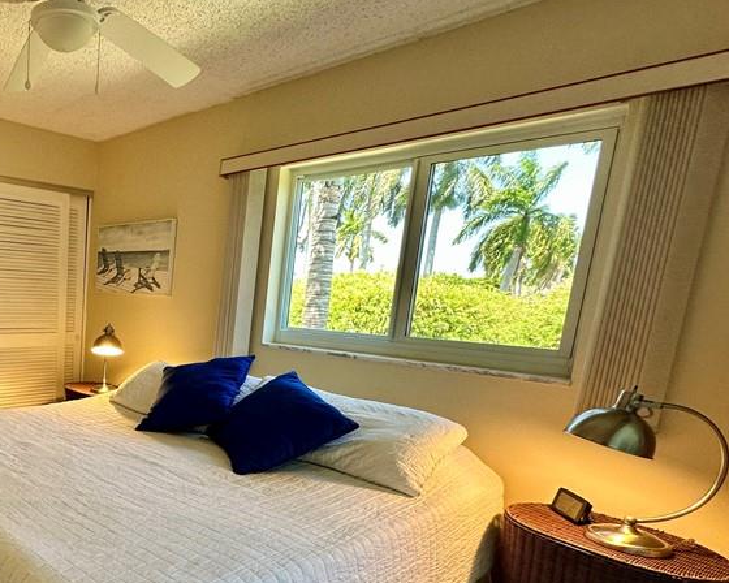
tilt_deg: -9.5
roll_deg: -2.7
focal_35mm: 25
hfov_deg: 58.9
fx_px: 539
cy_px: 383
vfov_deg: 55.7
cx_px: 83
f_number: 2.2
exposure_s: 1/120
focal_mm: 2.22
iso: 125
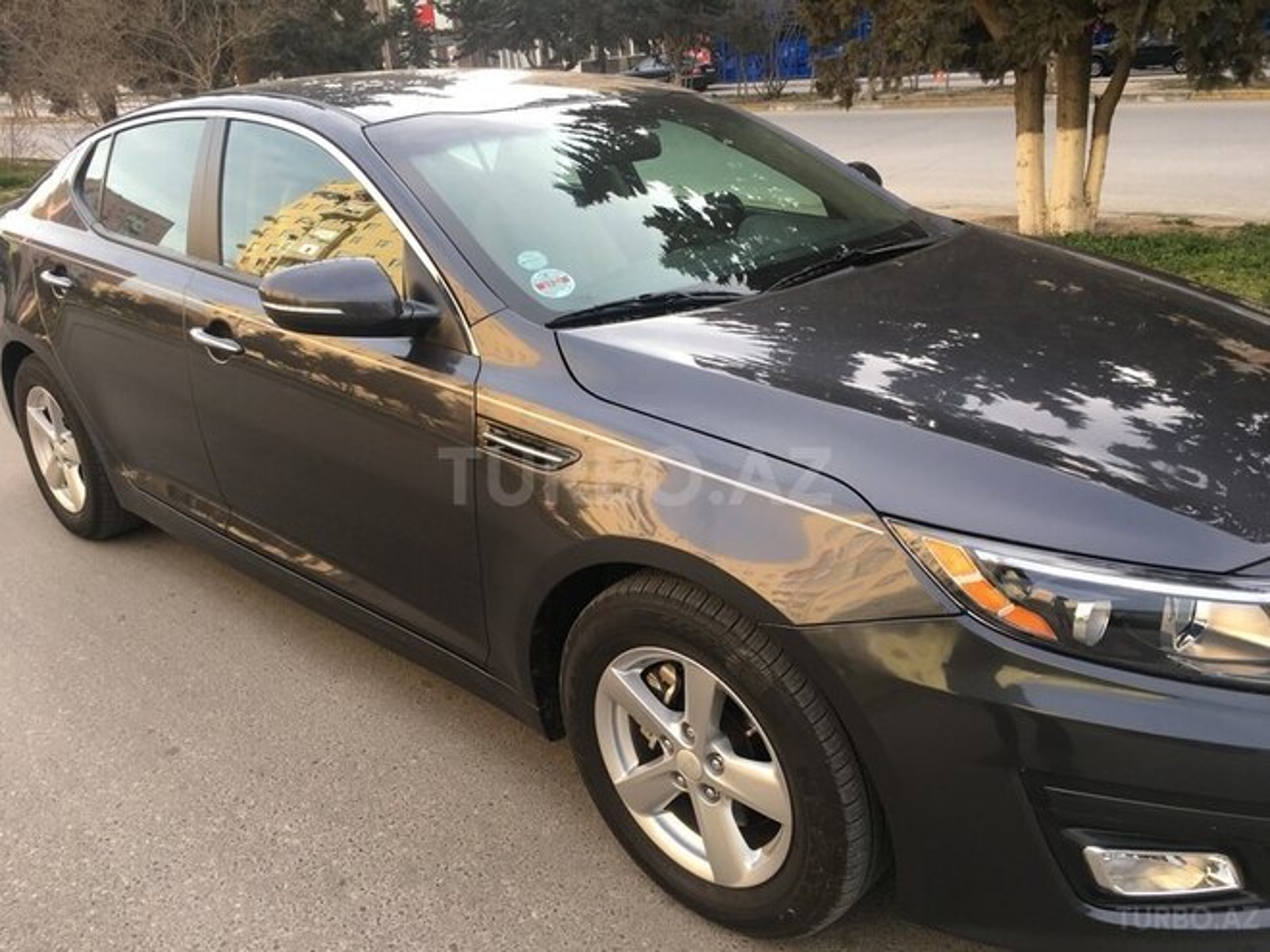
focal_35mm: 29
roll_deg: +5.4
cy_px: 476
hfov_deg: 61.7
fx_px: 1064
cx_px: 635
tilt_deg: -20.8
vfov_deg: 48.2
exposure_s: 1/132
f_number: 2.2
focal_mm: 4.15
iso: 25
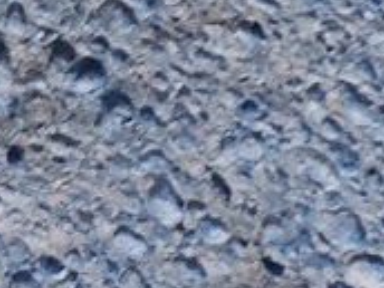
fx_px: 3383
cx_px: 522
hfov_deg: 6.4
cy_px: 505
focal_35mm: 305
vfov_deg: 4.8
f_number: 2.4
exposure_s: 1/15
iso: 320
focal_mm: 6
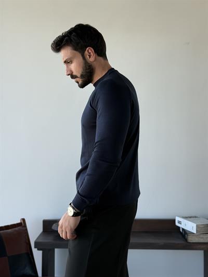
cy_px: 138
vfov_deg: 39.6
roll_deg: -0.1
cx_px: 104
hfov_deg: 30.3
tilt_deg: -0.2
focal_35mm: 48
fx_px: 384
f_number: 1.78
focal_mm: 6.76
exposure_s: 1/234
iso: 64
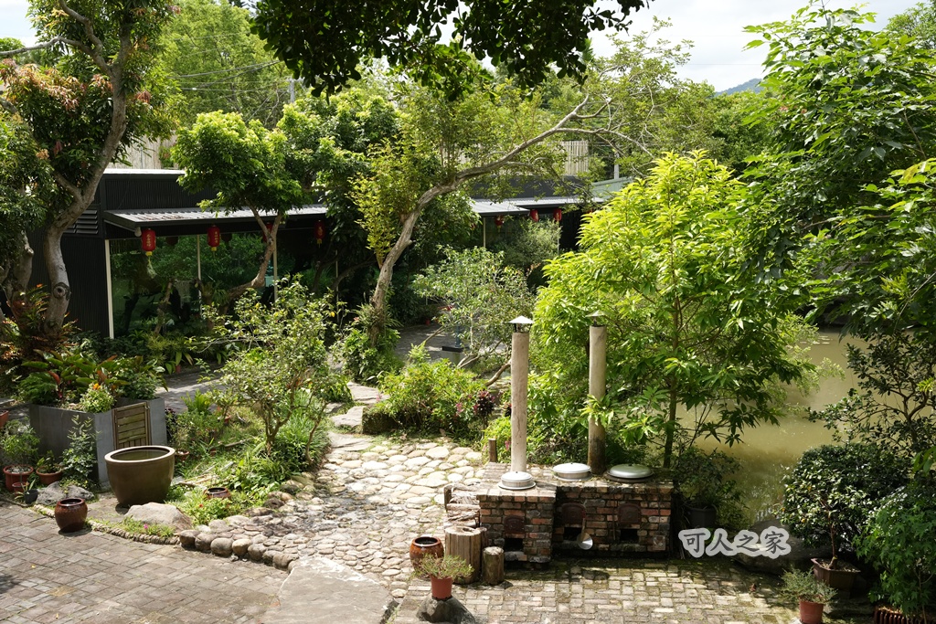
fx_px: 1050
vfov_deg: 33.1
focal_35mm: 40
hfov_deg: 48.0
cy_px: 312
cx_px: 468
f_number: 8
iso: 1600
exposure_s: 1/2000
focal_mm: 40.4
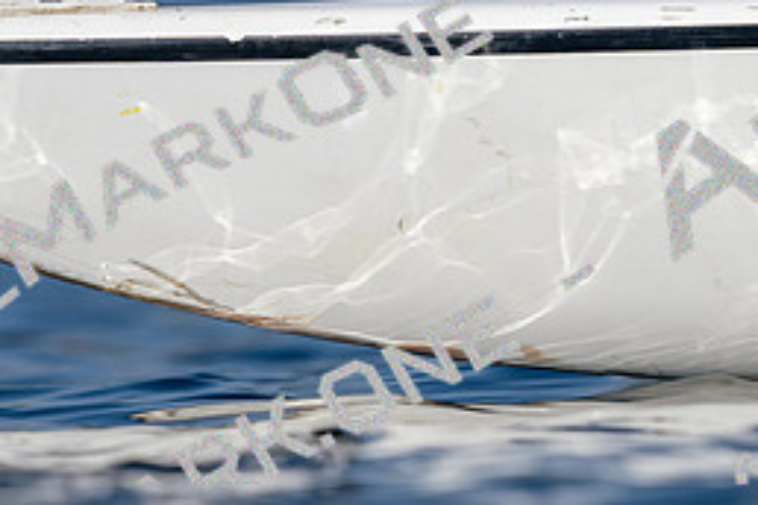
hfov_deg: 1.0
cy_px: -19
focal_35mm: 2027
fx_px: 42676
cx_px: 405
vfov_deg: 0.7
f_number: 5.6
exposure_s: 1/1600
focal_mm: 600
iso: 100
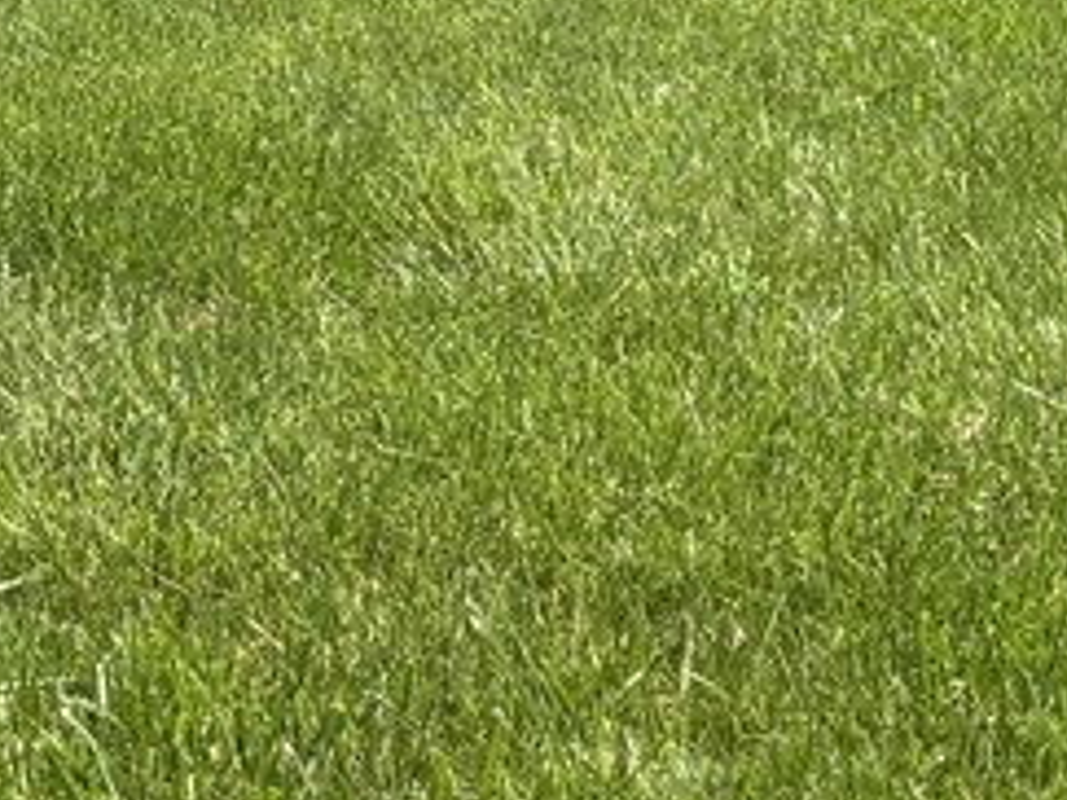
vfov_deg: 9.4
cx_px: 422
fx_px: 4745
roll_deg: +0.0
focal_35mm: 154
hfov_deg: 12.8
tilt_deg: -8.3
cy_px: -286
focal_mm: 5.96
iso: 50
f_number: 1.6
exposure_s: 1/3413
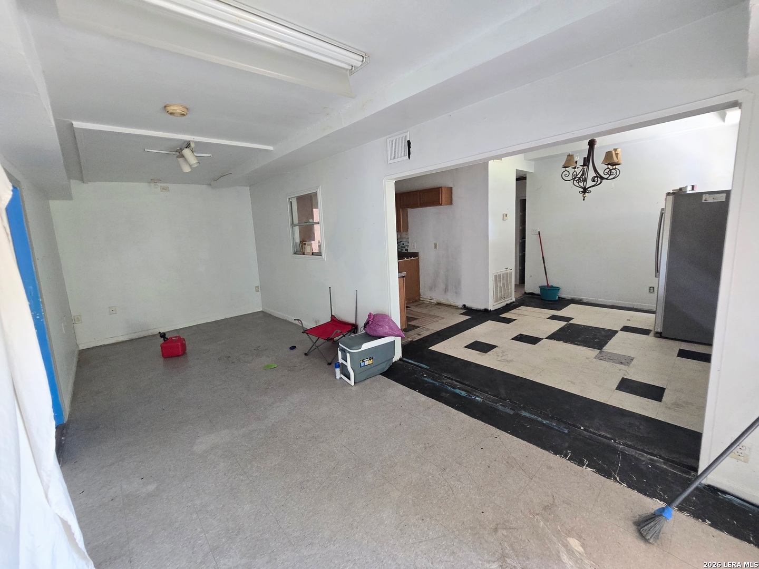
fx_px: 285
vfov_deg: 89.9
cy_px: 284
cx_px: 380
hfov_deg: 106.2
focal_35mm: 13
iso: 500
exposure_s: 1/60
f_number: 2.2
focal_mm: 2.2
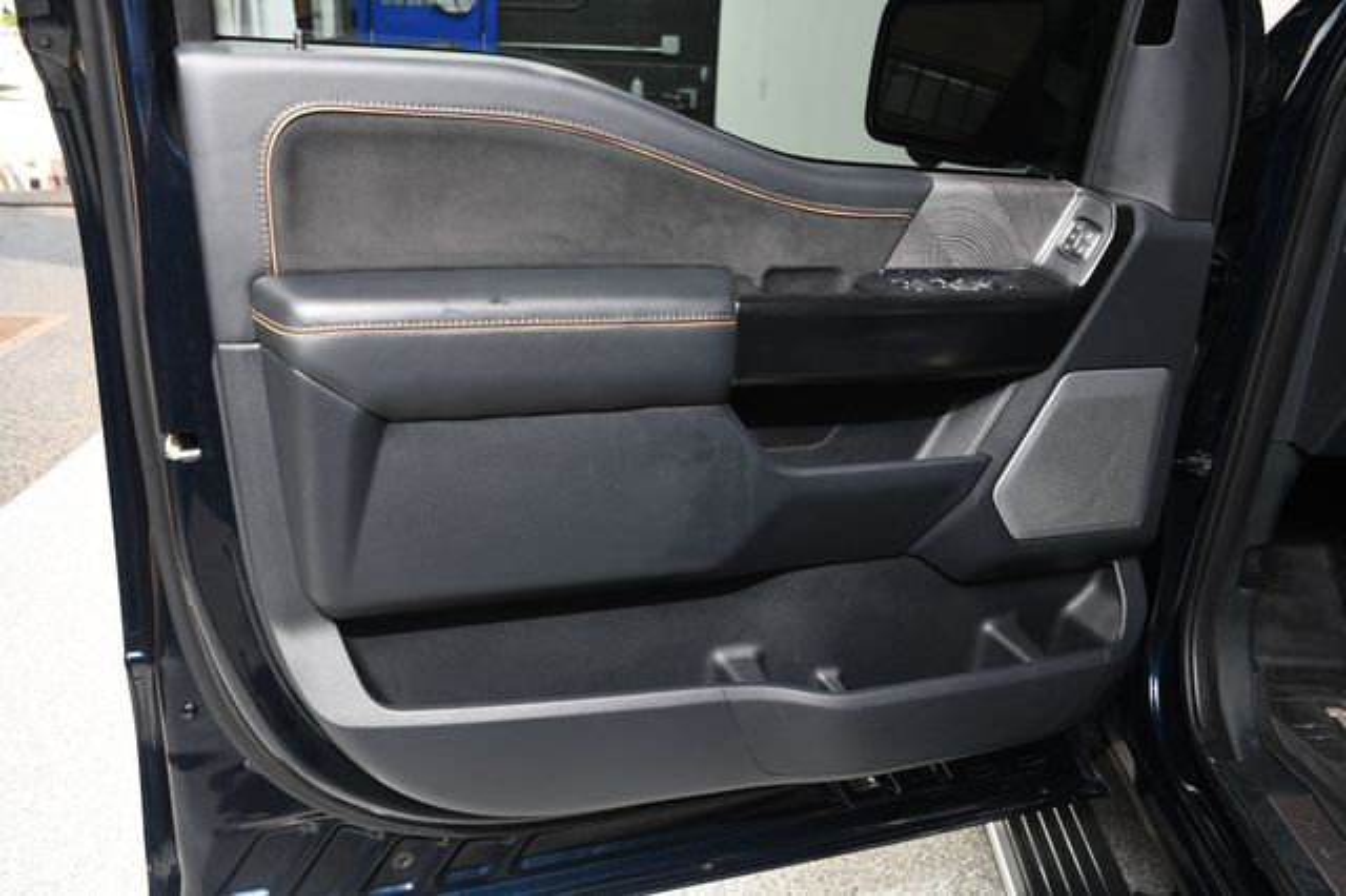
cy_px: 448
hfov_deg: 62.0
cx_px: 673
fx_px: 1121
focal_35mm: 30
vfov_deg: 43.6
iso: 100
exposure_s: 1/100
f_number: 5
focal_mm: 20
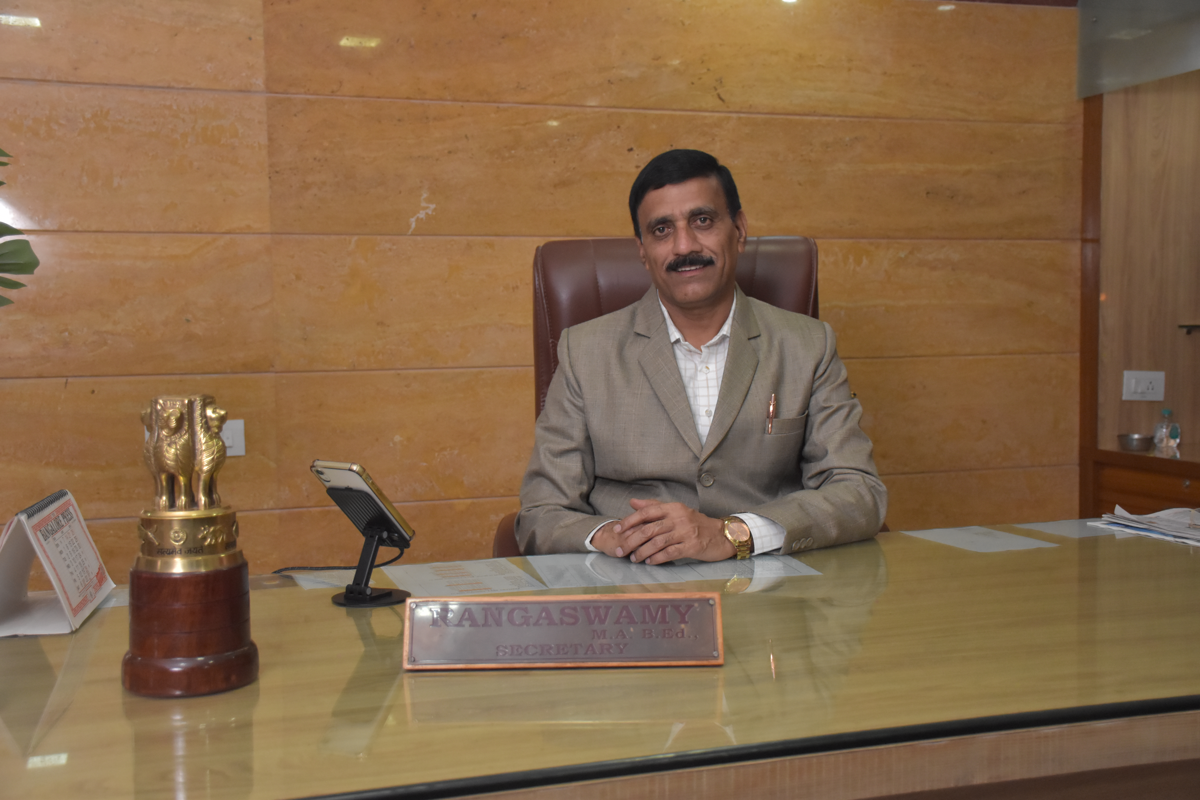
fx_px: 1350
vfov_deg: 33.0
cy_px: 400
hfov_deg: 47.9
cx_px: 600
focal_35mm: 40
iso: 2200
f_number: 4
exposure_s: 1/350
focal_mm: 27
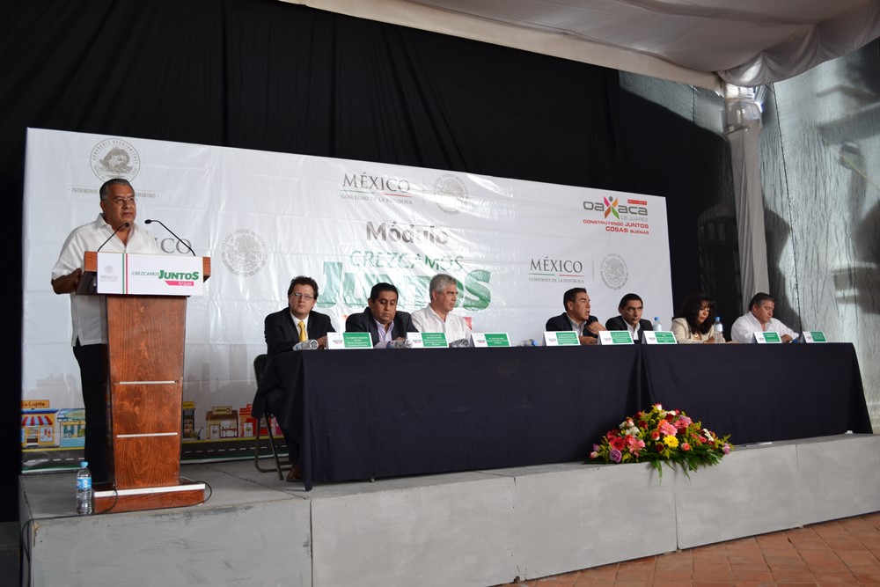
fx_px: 807
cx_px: 440
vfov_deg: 40.0
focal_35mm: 33
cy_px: 294
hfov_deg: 57.2
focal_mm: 22
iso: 400
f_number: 3.8
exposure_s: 1/50
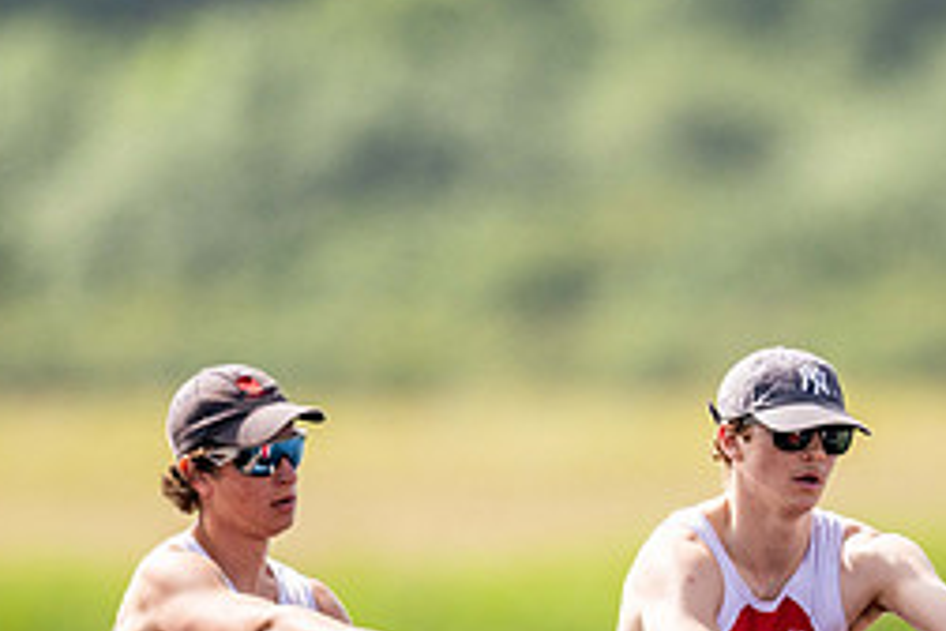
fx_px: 36260
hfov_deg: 1.5
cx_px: 852
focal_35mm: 1380
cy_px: 610
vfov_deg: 1.0
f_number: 4
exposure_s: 1/2500
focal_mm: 600
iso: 220
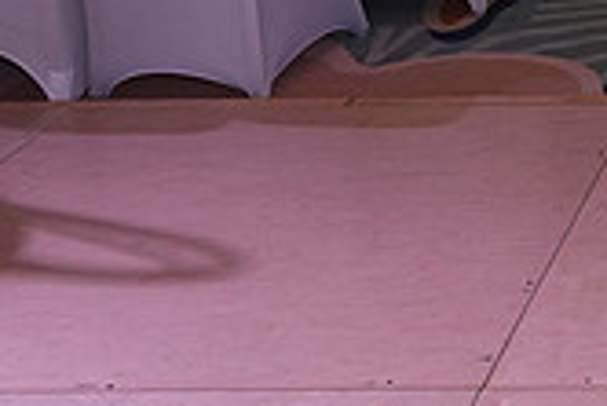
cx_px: 995
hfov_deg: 16.2
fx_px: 1890
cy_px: -236
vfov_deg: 11.6
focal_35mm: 112
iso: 2000
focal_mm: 32
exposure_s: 1/250
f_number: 7.1
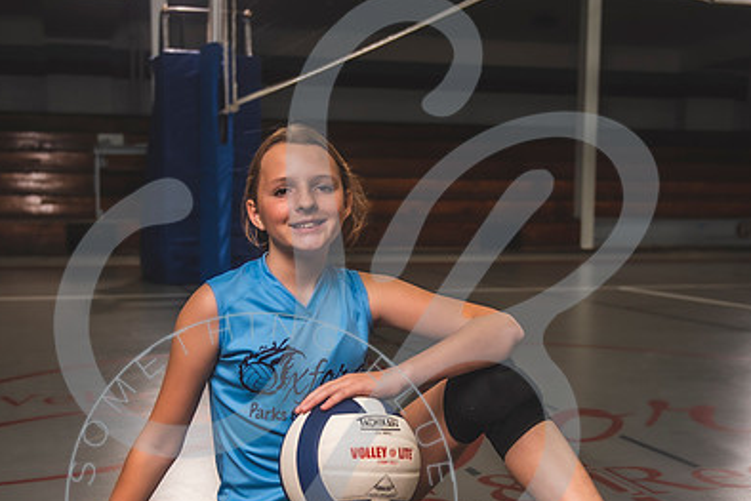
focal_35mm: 49
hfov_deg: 40.3
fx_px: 1023
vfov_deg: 27.3
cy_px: 347
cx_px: 344
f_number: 2.8
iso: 200
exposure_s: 1/400
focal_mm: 32
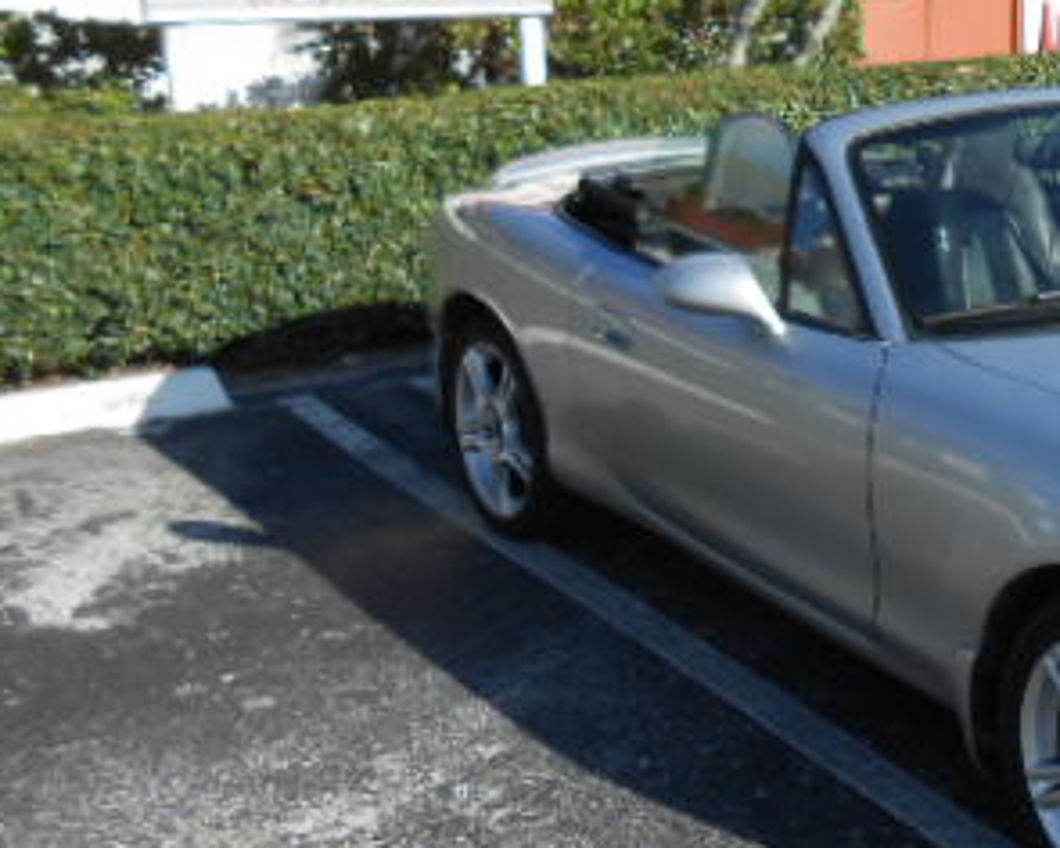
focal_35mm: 55
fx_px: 1725
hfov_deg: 32.0
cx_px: 1010
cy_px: 338
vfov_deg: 27.5
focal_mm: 4.6
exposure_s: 1/640
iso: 80
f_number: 3.5
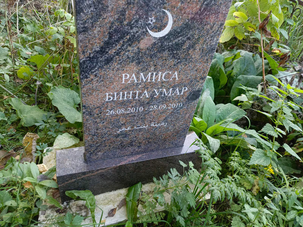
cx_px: 152
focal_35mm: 25
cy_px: 114
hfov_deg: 69.4
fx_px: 219
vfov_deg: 54.9
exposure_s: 1/60
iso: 302
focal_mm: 4.76
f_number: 1.69
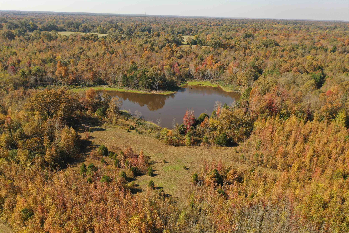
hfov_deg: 65.5
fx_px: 271
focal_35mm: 28
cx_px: 174
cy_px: 116
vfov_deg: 46.4
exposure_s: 1/1000
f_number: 3.2
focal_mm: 10.26
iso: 100
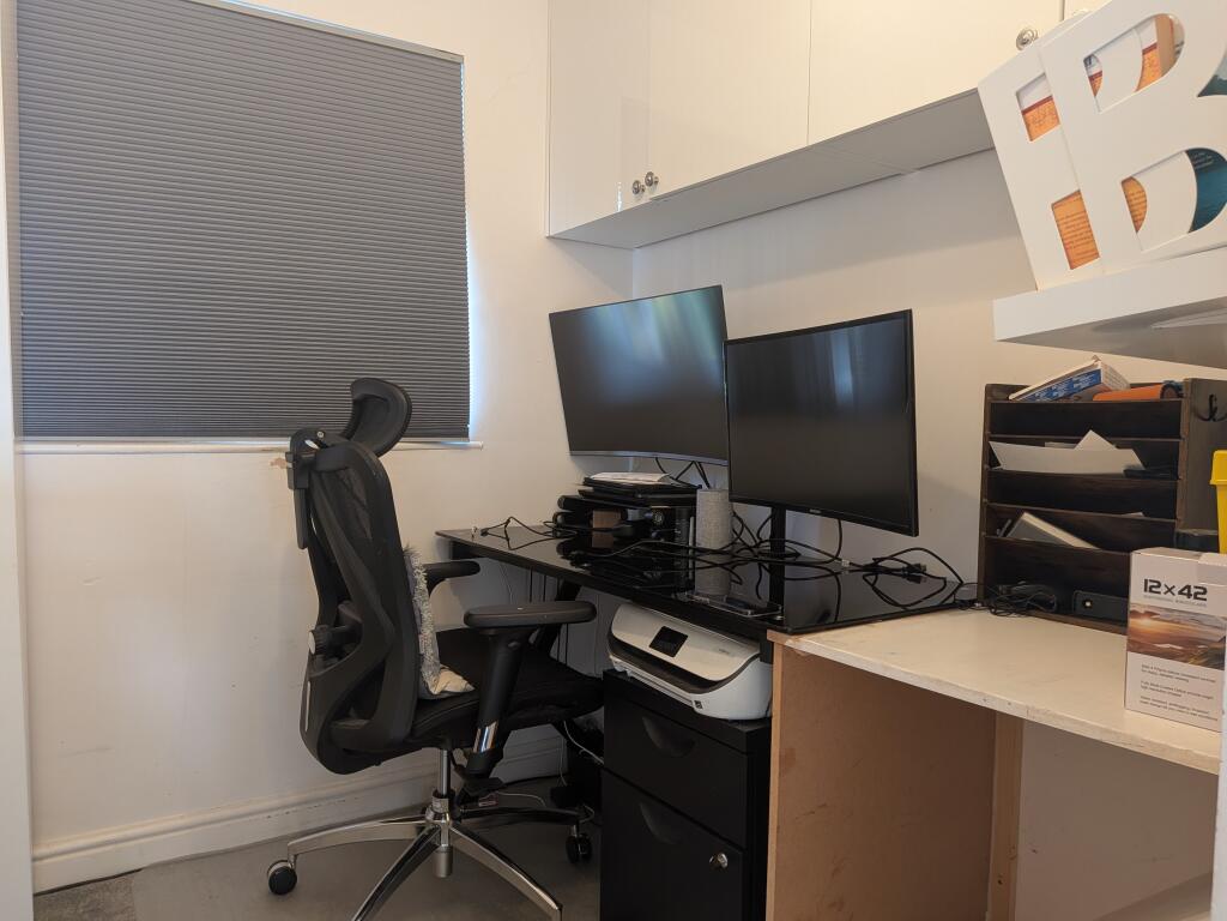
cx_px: 614
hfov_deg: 71.6
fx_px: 851
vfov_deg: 56.8
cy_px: 460
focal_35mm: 24
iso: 121
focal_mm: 4.53
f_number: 1.7
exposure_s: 1/33.3
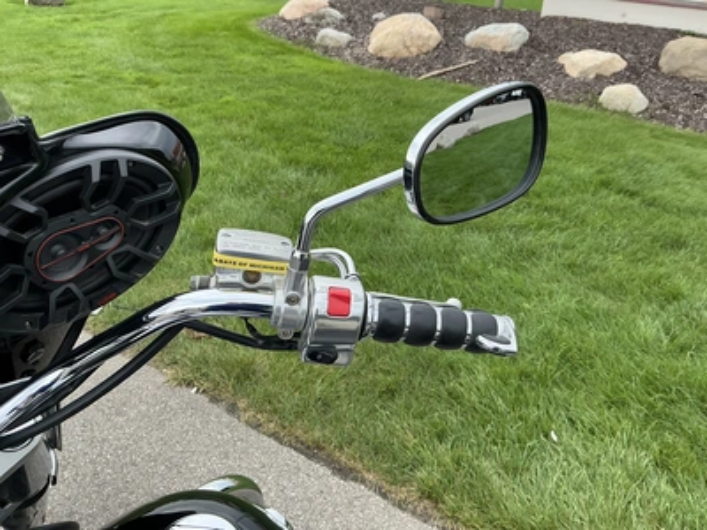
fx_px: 572
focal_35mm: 28
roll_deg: -5.7
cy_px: 265
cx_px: 354
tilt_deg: -29.5
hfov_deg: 63.4
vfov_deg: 49.7
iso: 25
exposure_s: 1/327
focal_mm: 3
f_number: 1.8
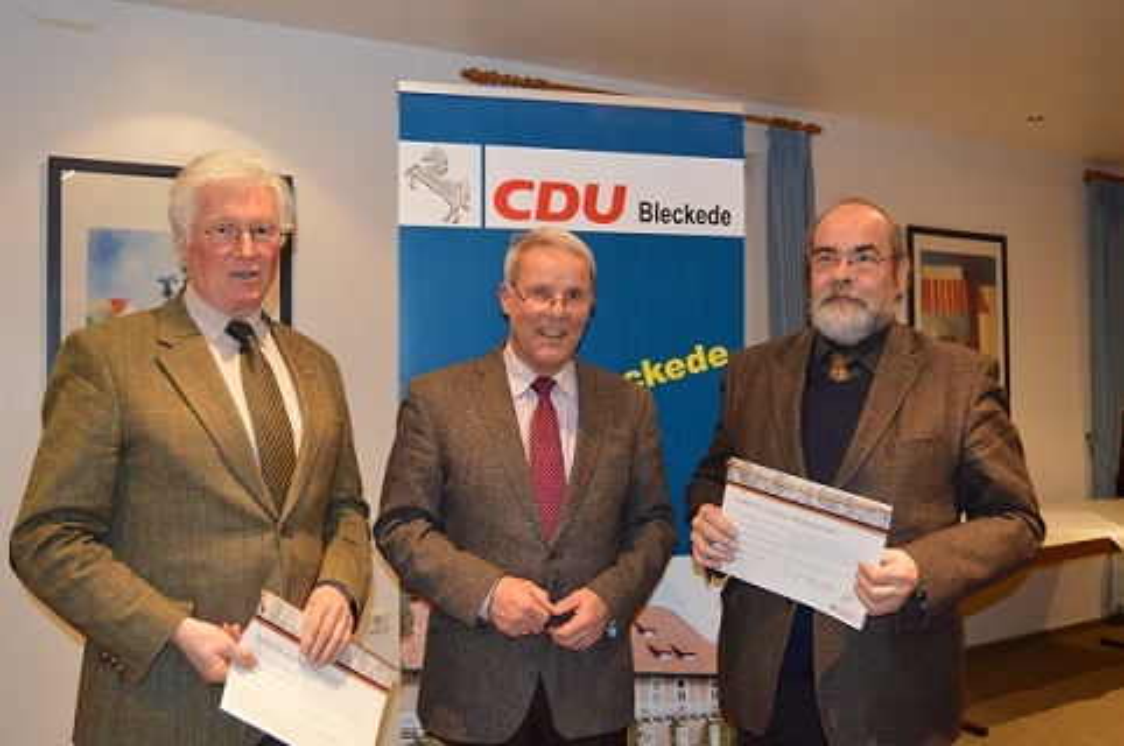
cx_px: 562
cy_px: 373
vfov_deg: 39.9
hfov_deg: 57.3
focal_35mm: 33
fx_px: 1029
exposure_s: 1/60
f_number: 3.5
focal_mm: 22
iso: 1400
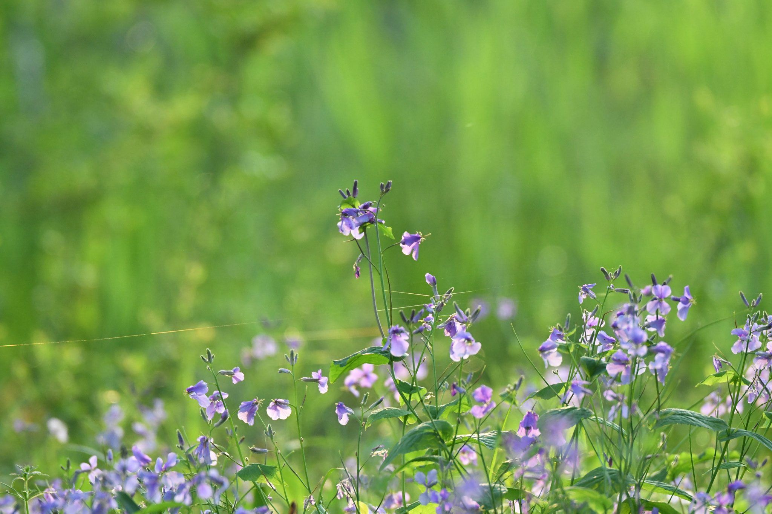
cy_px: 257
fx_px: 12865
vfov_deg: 2.3
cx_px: 386
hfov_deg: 3.4
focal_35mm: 600
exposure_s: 1/640
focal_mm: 400
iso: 2500
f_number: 6.3
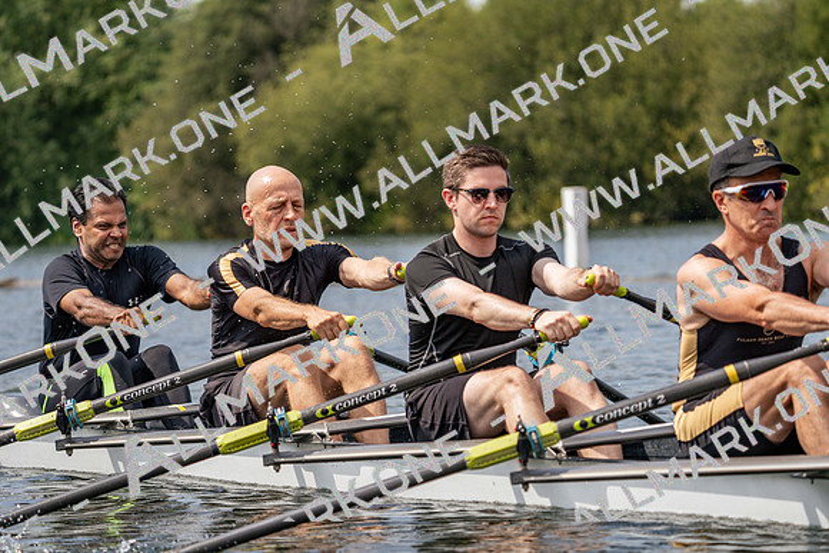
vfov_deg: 6.9
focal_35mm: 200
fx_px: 4606
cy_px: 276
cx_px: 414
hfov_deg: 10.3
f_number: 5.6
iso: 250
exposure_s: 1/1600
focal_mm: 200
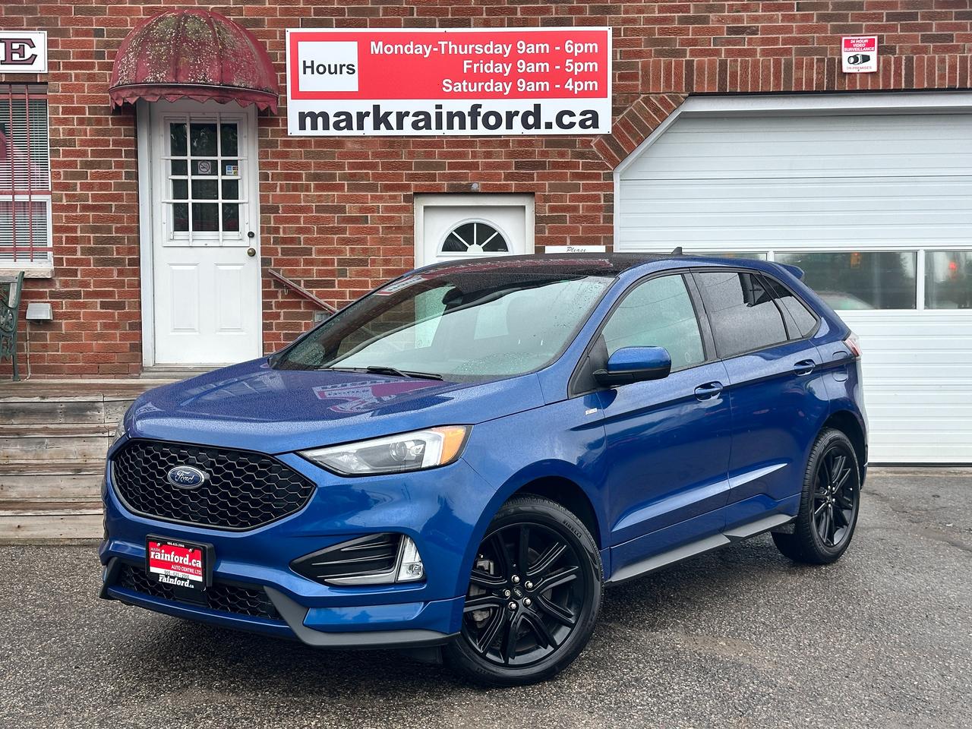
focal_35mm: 48
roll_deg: +0.5
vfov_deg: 30.3
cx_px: 486
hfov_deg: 39.7
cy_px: 364
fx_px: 1348
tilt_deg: -2.0
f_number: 1.78
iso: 64
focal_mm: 6.86
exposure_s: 1/729
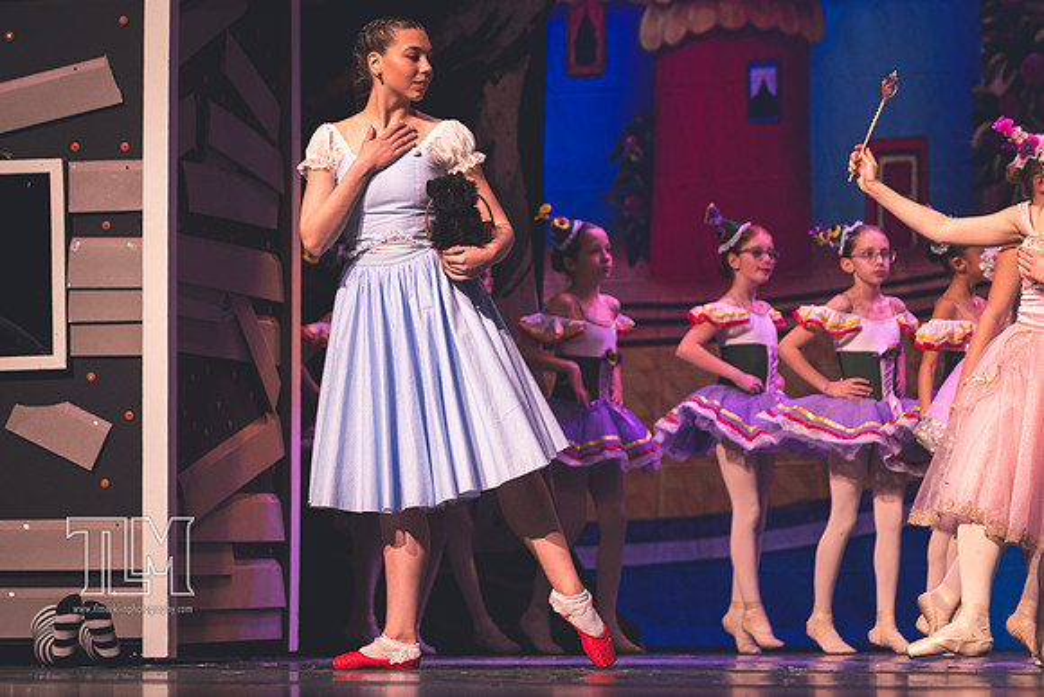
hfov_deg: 10.2
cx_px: 469
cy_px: 349
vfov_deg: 6.8
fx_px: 5848
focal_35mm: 202
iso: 1100
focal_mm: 120
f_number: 2.8
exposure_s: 1/250
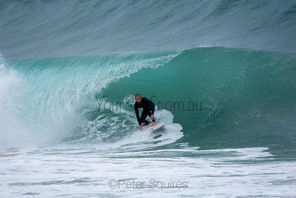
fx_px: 6168
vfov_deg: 1.8
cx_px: 148
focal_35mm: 750
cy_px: 99
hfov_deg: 2.7
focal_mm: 500
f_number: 5.6
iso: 360
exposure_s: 1/1250
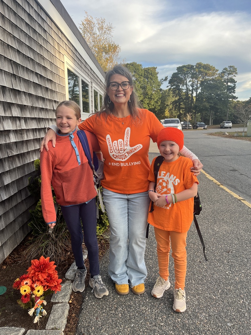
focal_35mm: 26
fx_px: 251
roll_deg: +0.3
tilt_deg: -10.5
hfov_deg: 53.1
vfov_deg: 67.3
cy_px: 168
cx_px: 126
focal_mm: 5.1
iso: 50
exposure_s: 1/410
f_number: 1.6
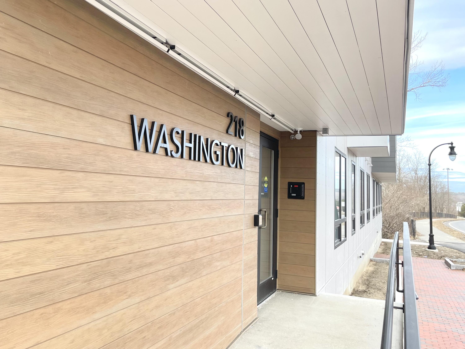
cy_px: 174
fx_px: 336
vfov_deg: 54.9
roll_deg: -2.2
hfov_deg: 69.4
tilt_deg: +5.0
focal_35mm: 25
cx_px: 232
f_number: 1.6
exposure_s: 1/445
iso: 32
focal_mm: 5.1
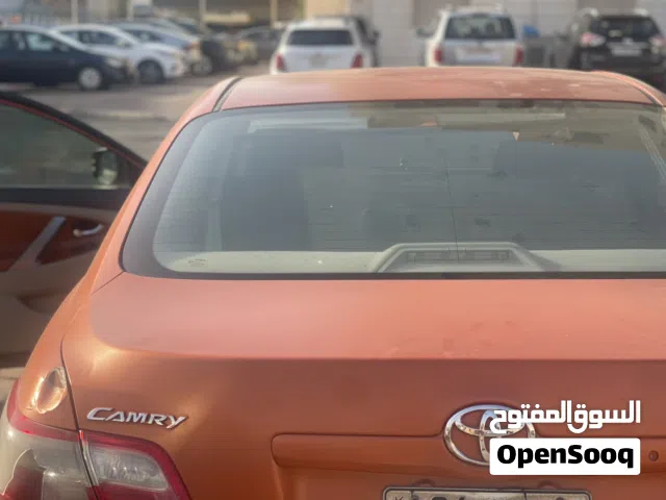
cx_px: 333
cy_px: 250
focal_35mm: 64
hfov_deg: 30.3
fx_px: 1231
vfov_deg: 22.9
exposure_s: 1/570
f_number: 2.2
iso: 32
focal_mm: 7.5
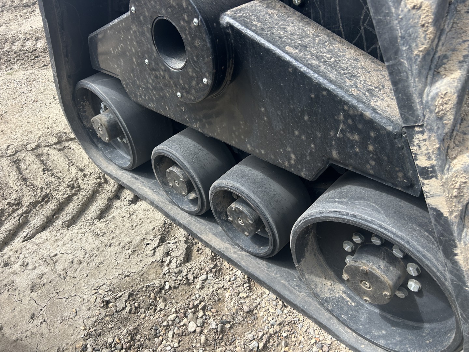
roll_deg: +7.4
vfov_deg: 53.1
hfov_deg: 67.3
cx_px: 234
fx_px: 352
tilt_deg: -42.0
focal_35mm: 26
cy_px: 176
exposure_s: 1/1159
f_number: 1.5
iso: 50
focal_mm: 5.7
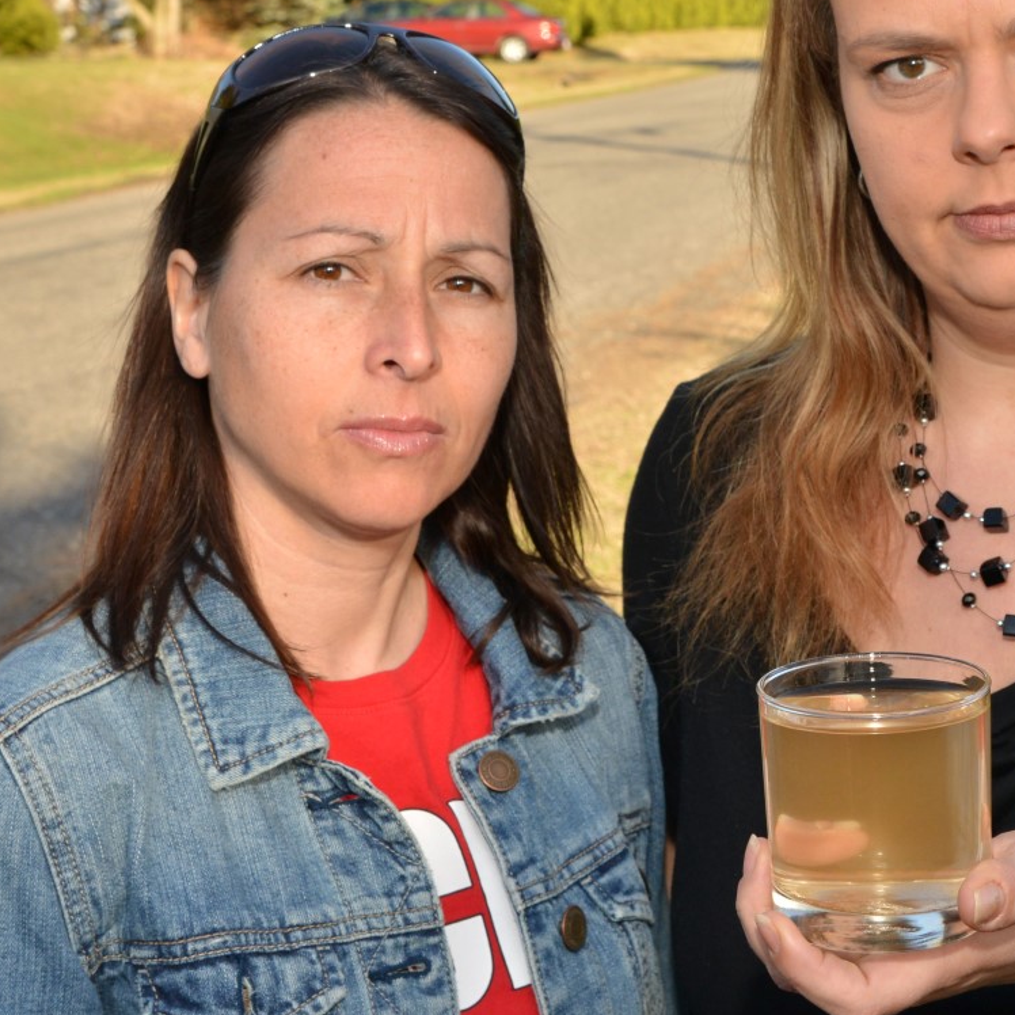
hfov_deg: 21.1
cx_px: 810
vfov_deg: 21.4
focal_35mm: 81
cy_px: 429
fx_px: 2687
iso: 640
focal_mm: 44
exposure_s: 1/250
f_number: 11
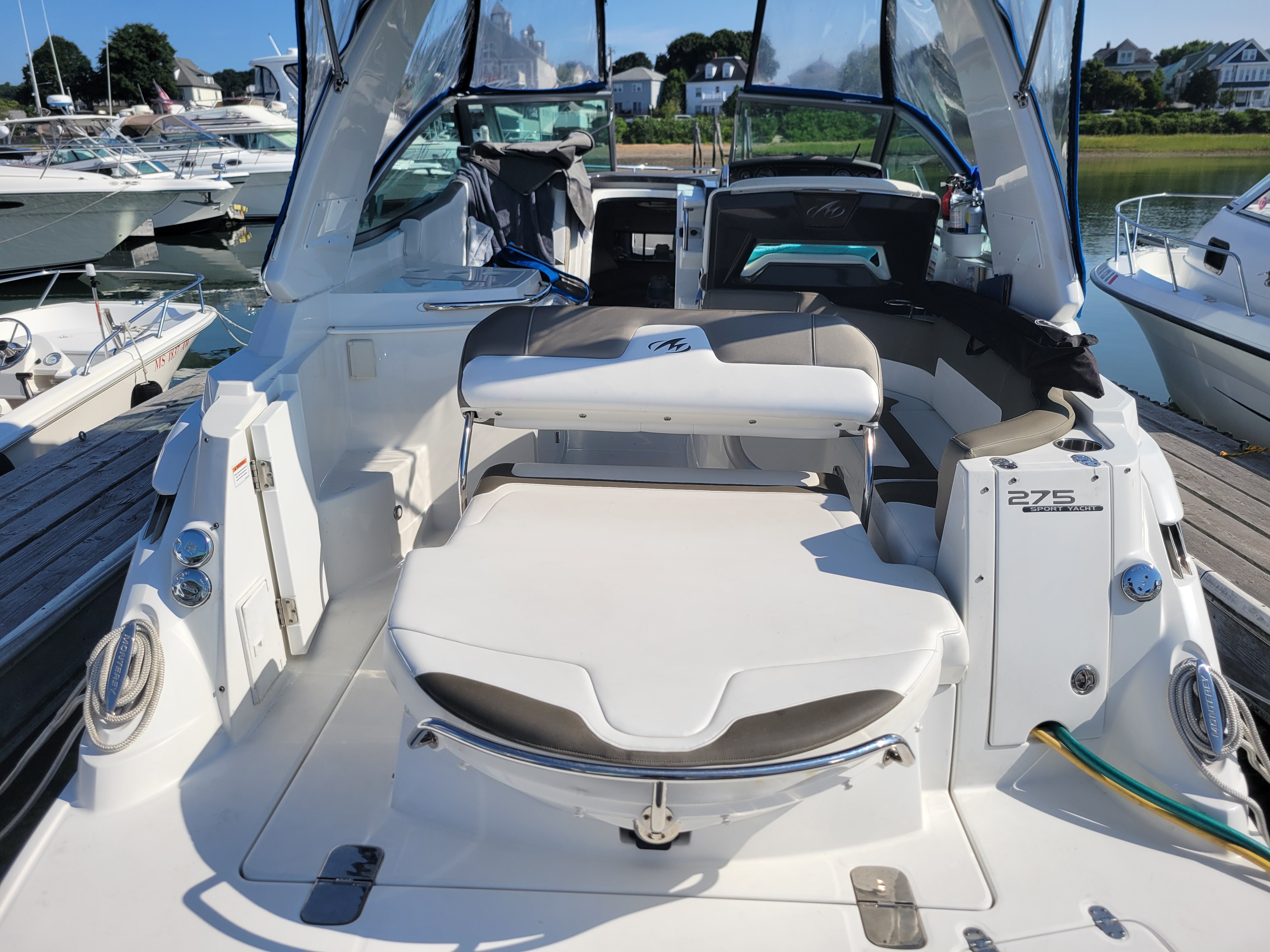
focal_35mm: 26
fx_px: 954
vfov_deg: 53.1
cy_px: 476
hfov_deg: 67.3
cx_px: 635
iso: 40
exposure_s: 1/4385
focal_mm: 5.4
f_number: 1.8
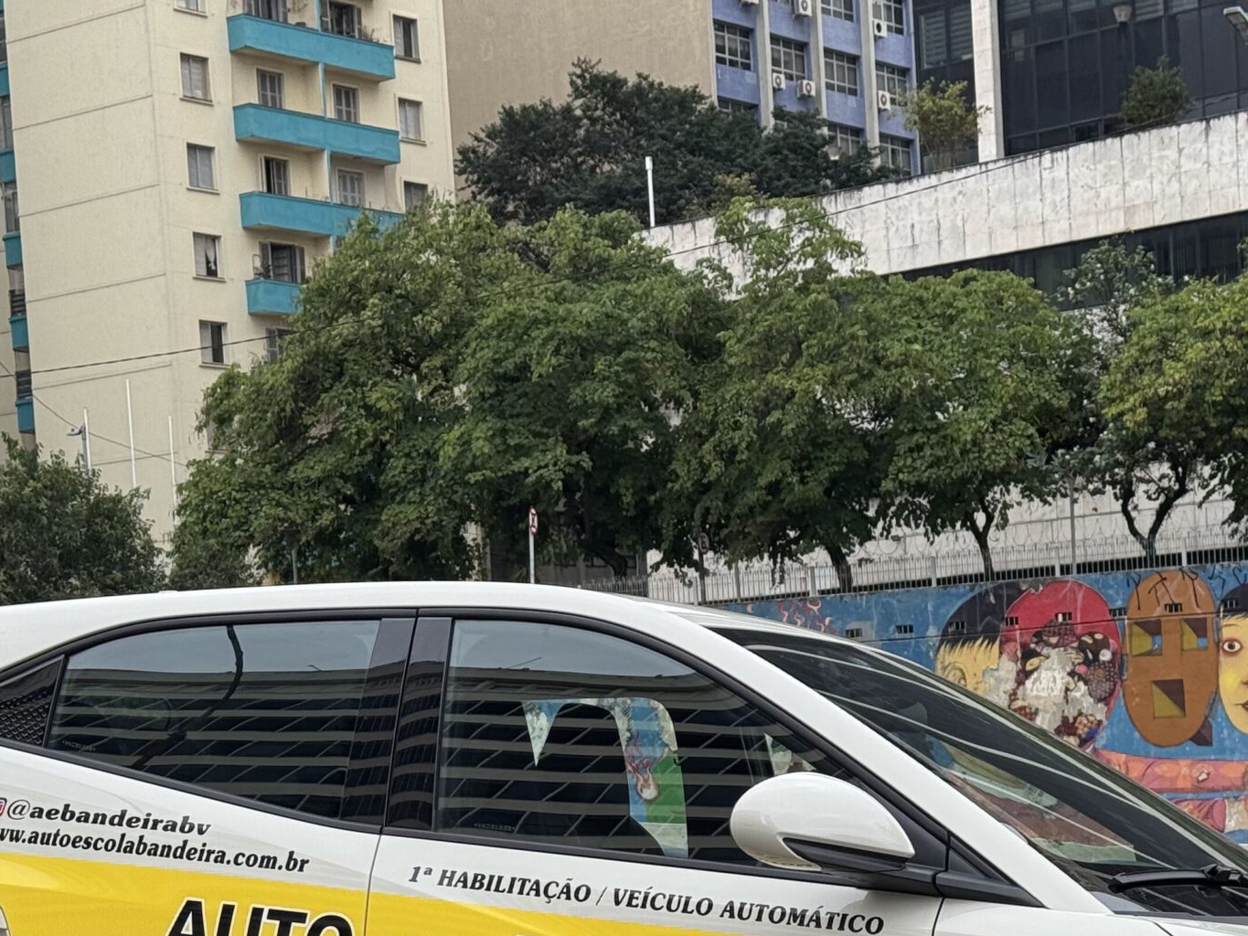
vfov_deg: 16.2
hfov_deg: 21.7
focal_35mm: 90
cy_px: 877
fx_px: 3245
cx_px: 737
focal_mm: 6.76
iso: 64
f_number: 1.78
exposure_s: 1/651
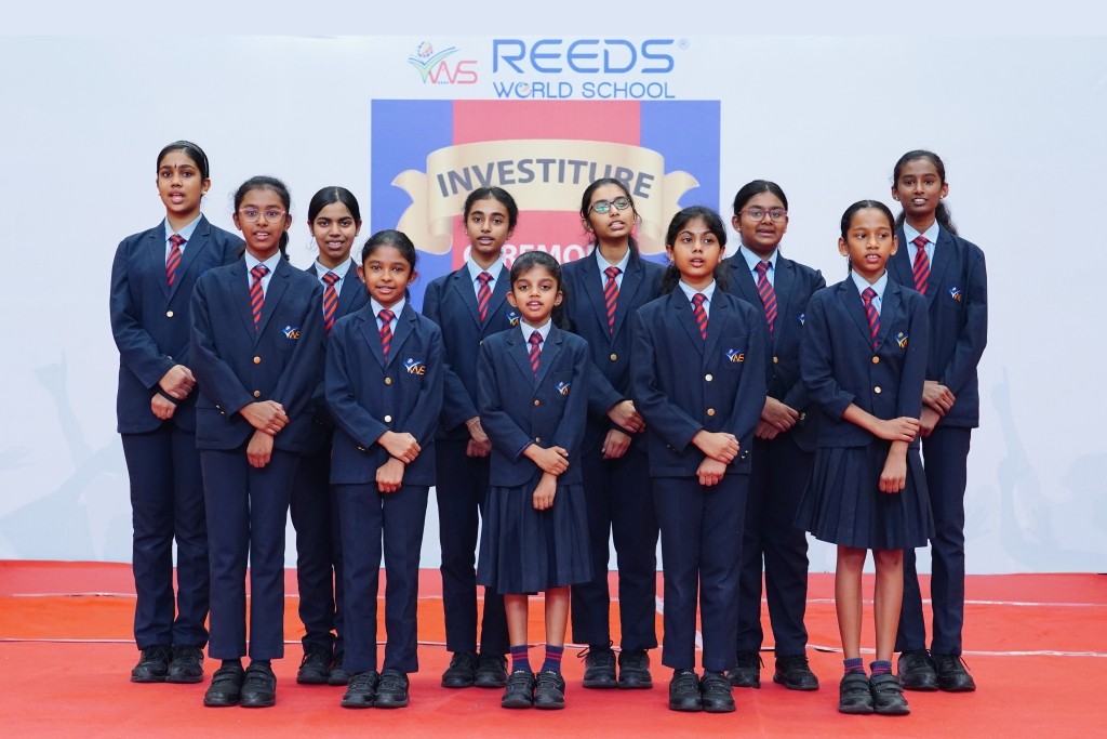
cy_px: 370
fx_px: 1568
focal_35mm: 51
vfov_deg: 26.5
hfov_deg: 38.9
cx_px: 554
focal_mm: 51
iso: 3200
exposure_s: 1/100
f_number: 7.1
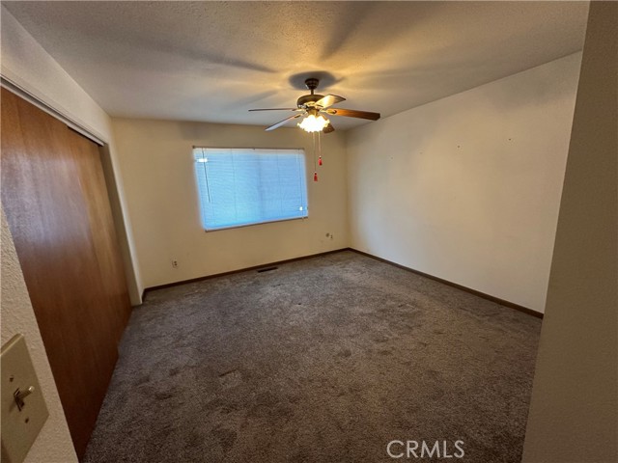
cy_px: 232
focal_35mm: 14
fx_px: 250
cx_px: 309
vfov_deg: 85.7
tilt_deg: -11.5
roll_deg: +3.7
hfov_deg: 102.1
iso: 250
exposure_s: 1/60
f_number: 2.2
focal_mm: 2.22
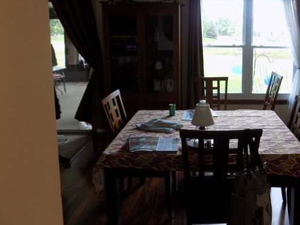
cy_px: 67
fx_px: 286
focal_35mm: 33
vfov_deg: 42.1
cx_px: 212
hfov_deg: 53.6
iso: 125
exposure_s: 1/30
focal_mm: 4
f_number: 3.1
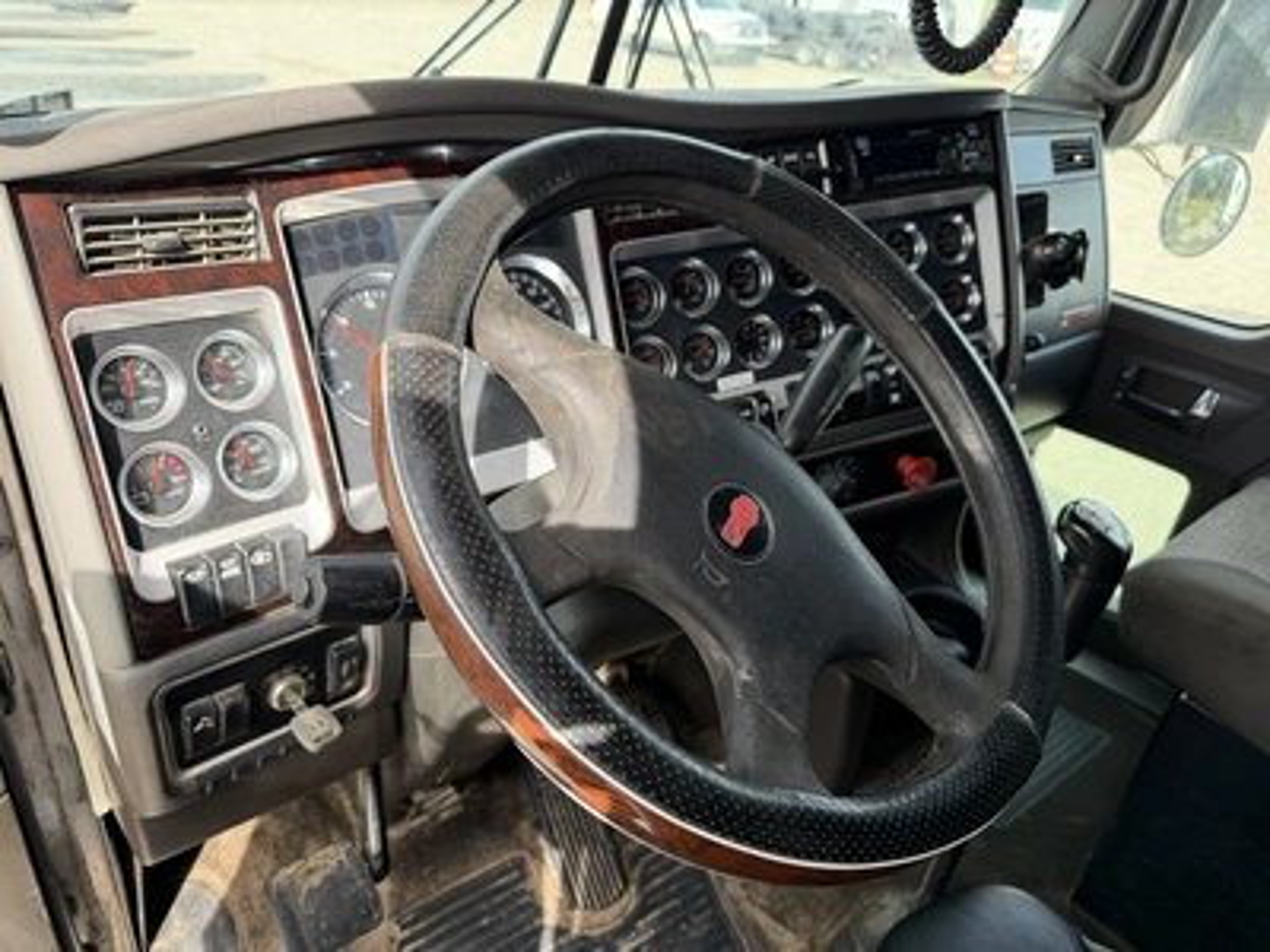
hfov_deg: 71.6
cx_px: 635
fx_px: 881
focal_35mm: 24
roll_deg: -4.9
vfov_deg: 56.8
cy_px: 476
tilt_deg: -30.7
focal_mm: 6.76
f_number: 1.78
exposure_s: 1/450
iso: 100
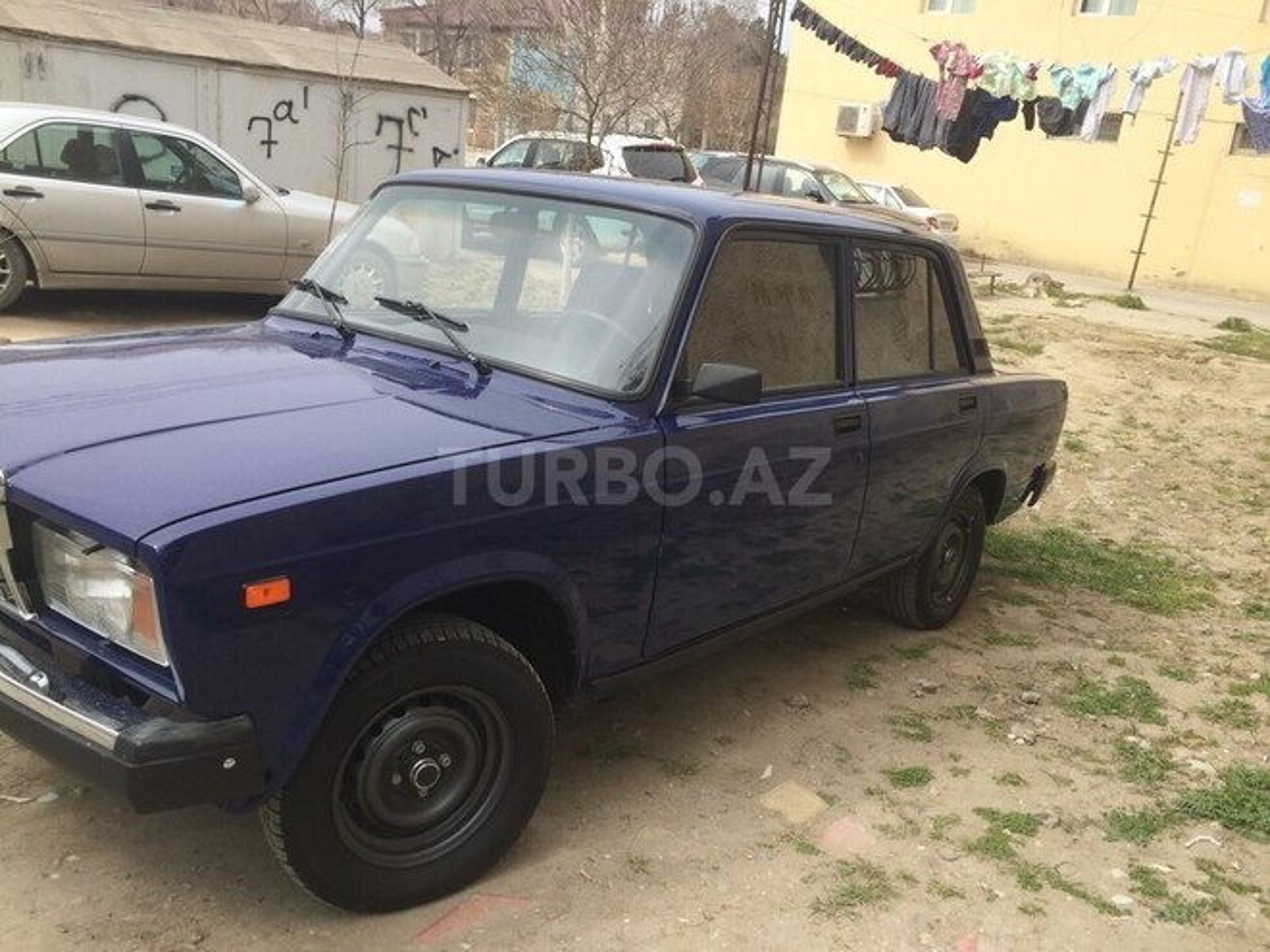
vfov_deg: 48.2
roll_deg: -5.5
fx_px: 1064
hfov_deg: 61.7
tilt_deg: -18.4
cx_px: 635
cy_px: 476
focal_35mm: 29
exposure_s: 1/838
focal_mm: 4.15
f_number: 2.2
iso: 32
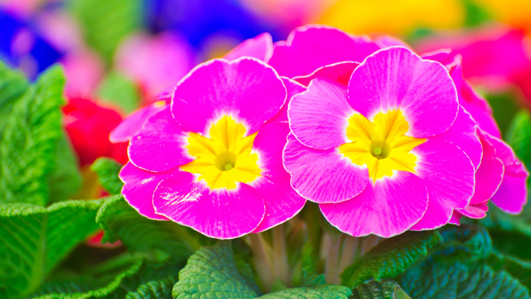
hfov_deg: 6.9
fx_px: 4435
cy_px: 142
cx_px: 266
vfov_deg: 3.9
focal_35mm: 315
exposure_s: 1/160
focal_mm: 300
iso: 800
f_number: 8
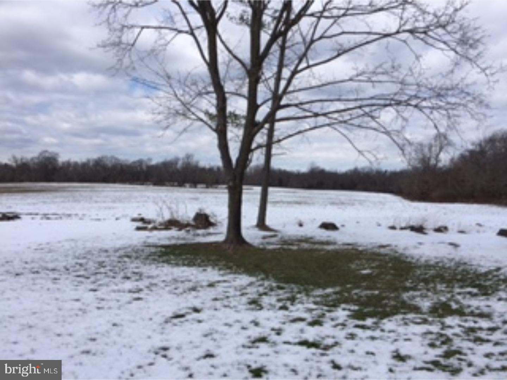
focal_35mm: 29
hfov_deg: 61.7
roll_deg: -2.4
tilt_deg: -0.5
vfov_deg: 48.2
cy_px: 190
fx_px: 425
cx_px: 254
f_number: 2.2
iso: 32
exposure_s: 1/3300
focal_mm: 4.15
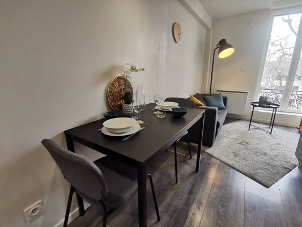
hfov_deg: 91.0
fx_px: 148
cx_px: 151
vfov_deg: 74.8
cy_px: 114
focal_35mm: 17
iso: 160
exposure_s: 1/50
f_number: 2.2
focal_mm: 2.26
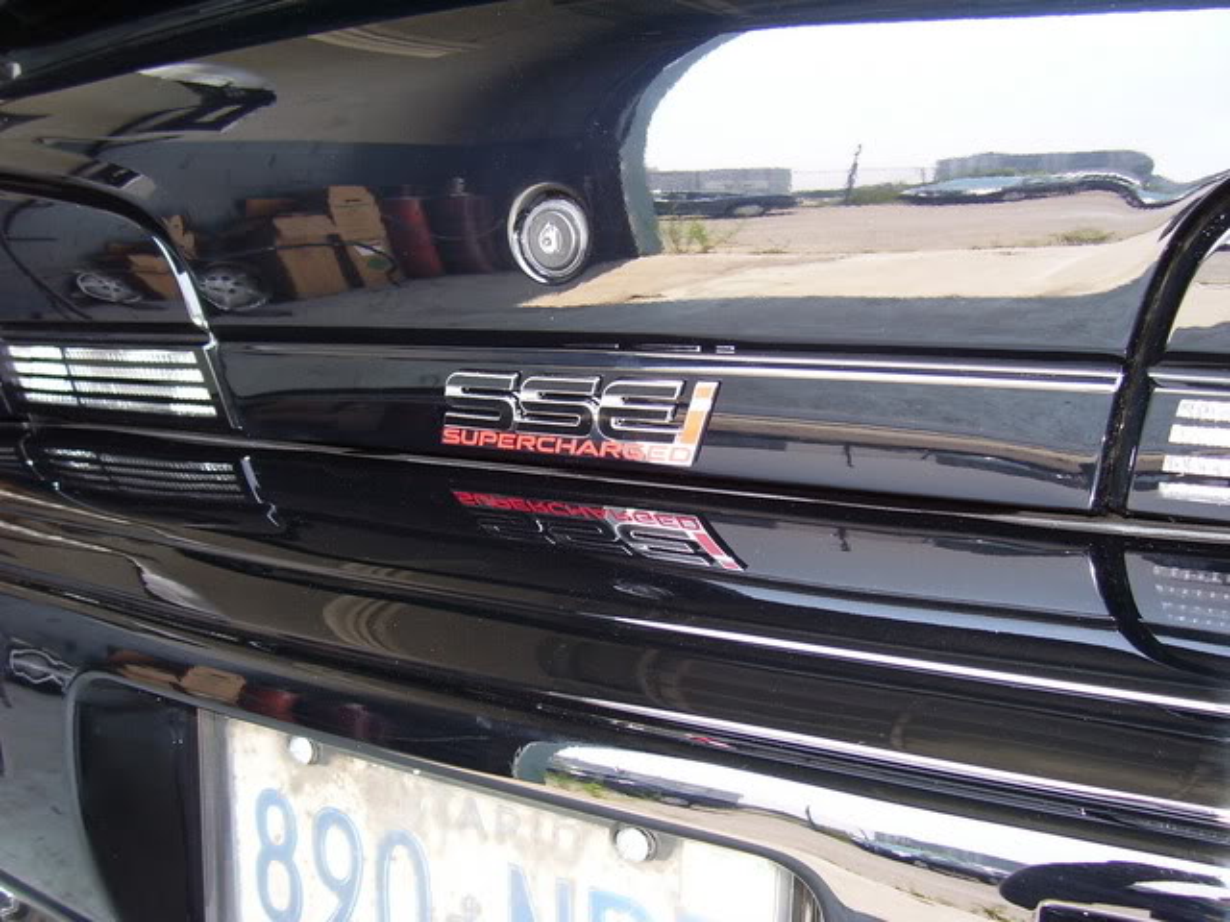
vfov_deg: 41.8
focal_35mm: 34
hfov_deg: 54.0
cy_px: 461
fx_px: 1208
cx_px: 615
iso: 80
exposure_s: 1/60
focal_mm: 5.6
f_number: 2.7
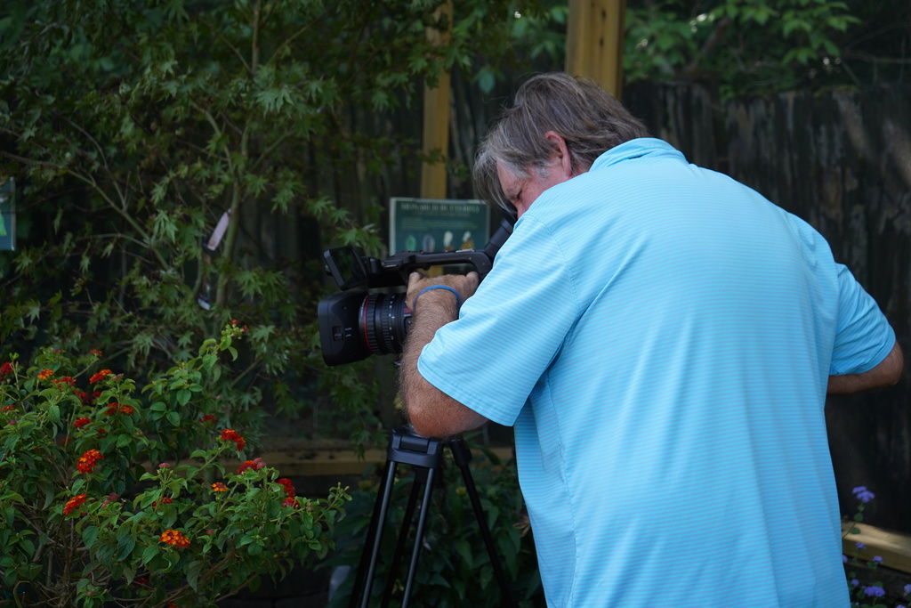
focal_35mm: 43
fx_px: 1088
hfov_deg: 45.4
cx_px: 456
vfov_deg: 31.2
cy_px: 304
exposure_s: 1/160
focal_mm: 43
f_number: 4.5
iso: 320
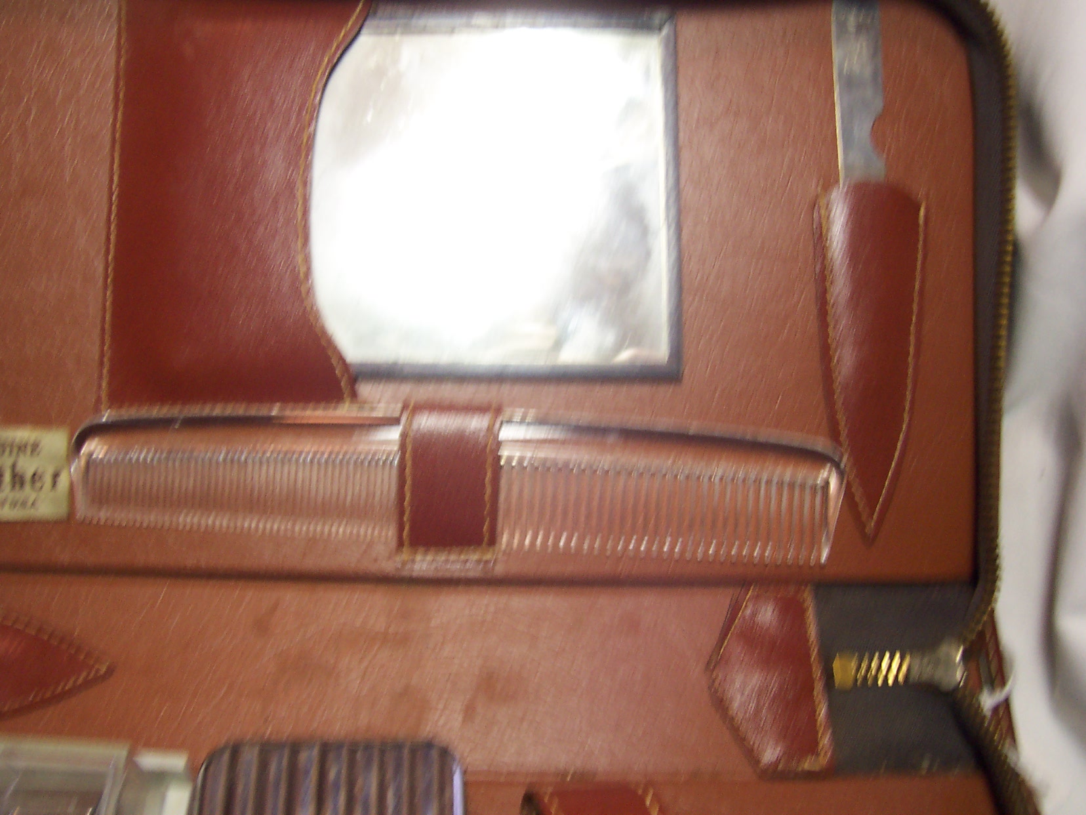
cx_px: 543
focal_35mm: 37
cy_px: 408
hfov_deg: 50.1
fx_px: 1161
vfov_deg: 38.7
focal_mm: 5.6
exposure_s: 1/30
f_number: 2.8
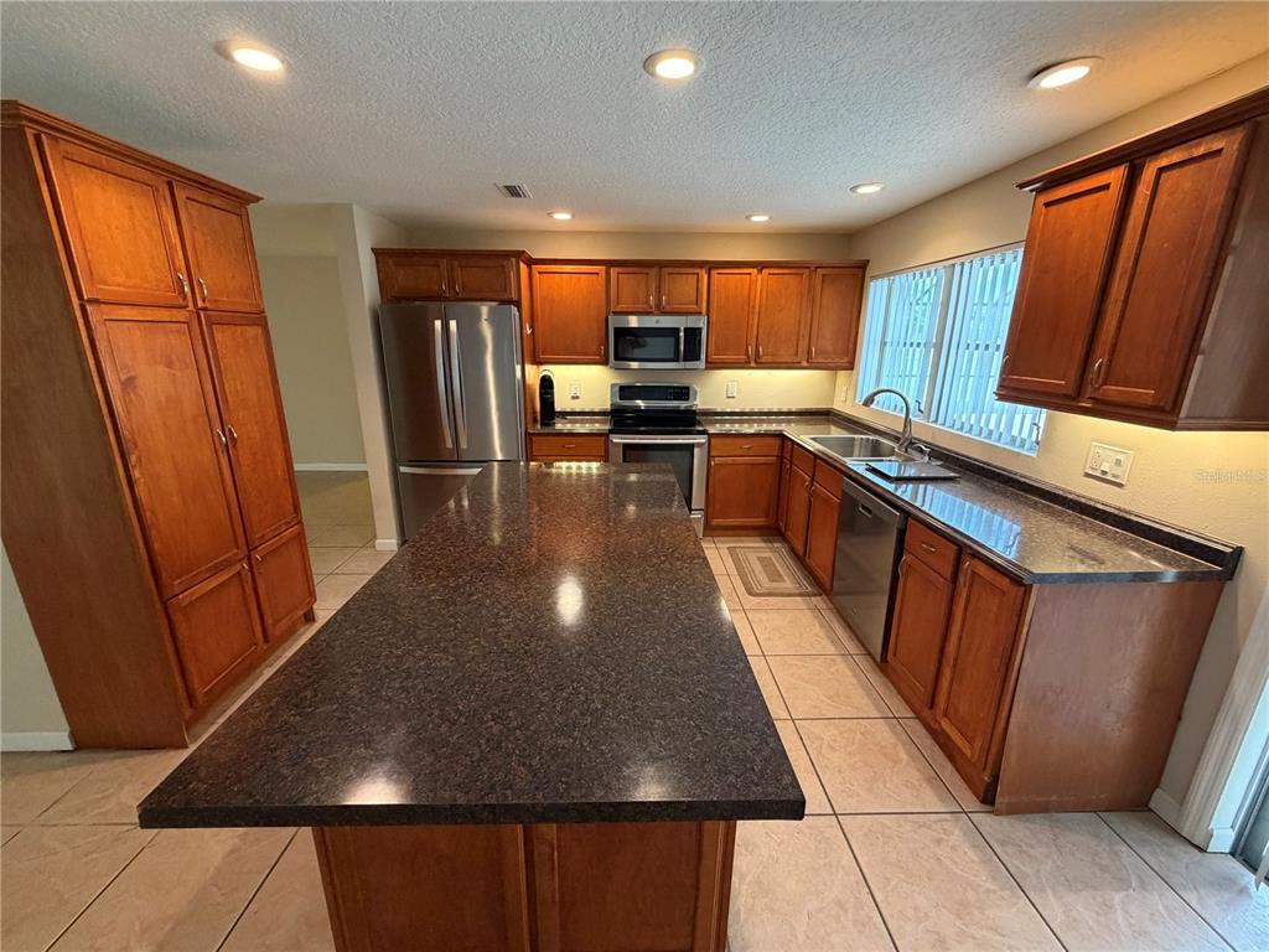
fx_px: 513
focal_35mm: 14
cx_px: 634
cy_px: 476
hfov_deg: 102.1
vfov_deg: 85.7
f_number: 2.2
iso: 400
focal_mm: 2.22
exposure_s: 1/60
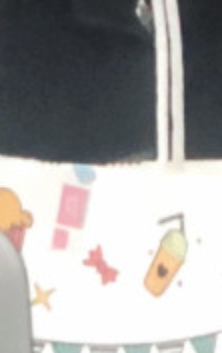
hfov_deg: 2.6
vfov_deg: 4.2
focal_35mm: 497
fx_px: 4799
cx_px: 258
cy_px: -128
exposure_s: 1/28
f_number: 2.4
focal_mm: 6
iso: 160
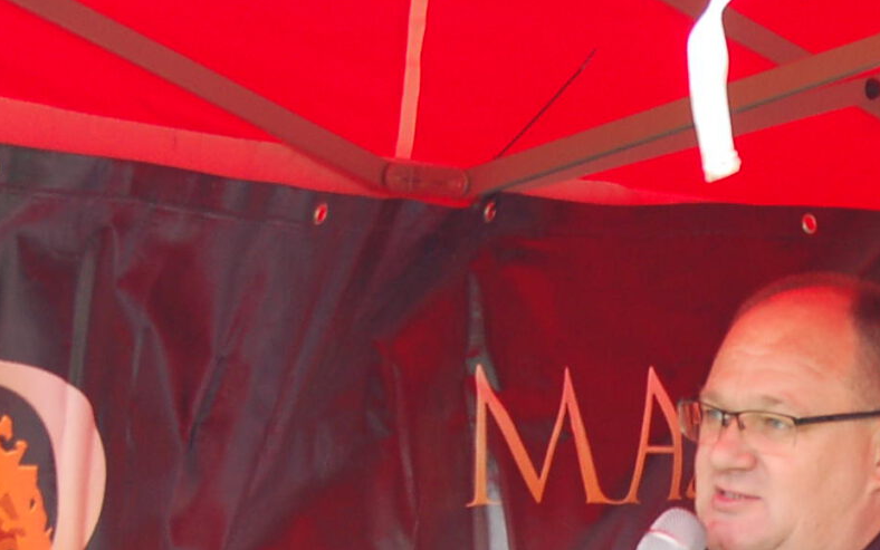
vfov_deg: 5.2
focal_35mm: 248
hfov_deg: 8.4
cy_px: 938
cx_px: 764
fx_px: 5949
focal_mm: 50
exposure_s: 1/30
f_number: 7.1
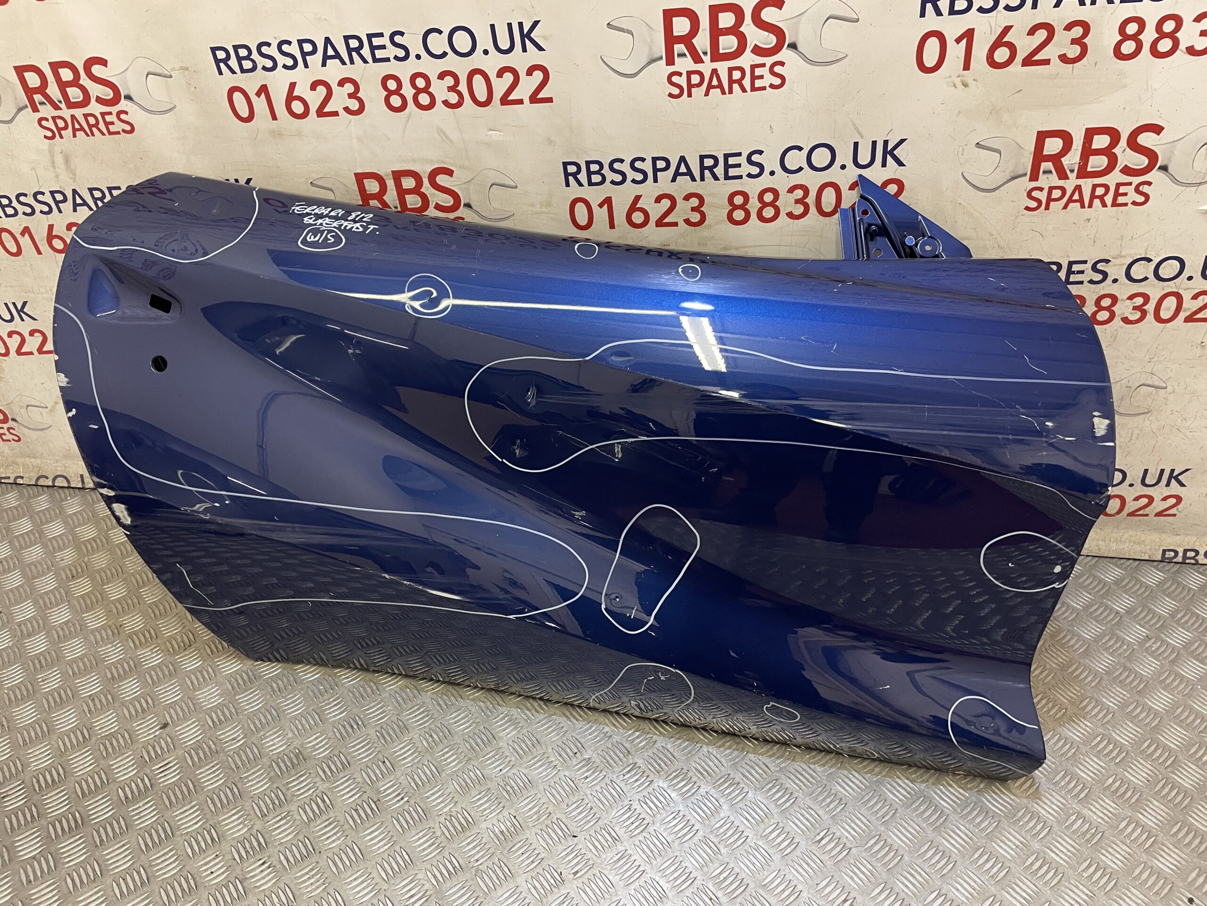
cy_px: 453
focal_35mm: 26
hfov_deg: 67.3
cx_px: 604
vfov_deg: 53.1
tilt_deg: -34.5
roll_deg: +2.2
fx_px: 907
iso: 100
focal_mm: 4.2
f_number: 1.6
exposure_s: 1/50
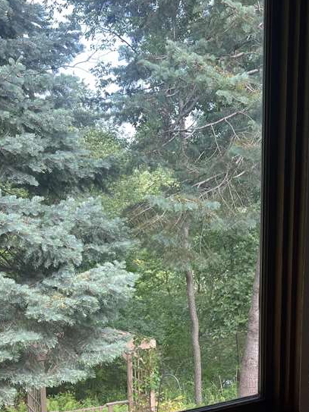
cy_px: 308
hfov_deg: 30.8
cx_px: 241
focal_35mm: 46
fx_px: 548
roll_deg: +0.2
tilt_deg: -10.1
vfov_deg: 40.1
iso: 32
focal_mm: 5.1
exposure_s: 1/125
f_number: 1.6
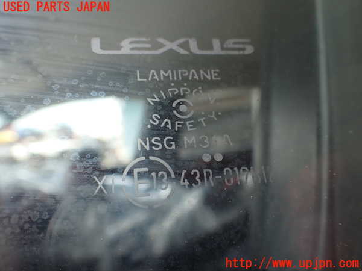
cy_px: 136
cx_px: 181
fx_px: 314
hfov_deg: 60.0
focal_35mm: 30
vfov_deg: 46.8
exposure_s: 1/125
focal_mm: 5.4
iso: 100
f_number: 3.2
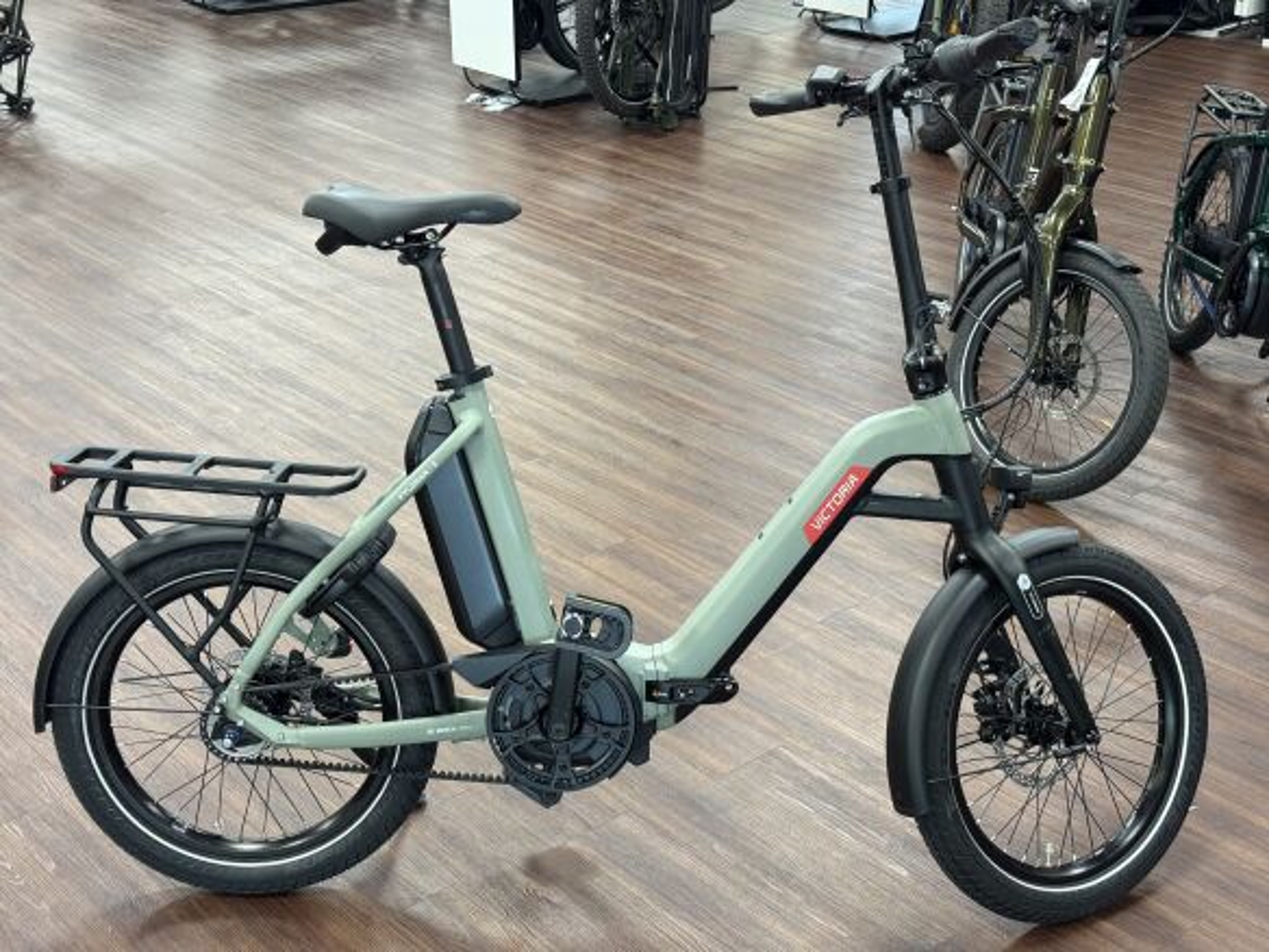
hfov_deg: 39.7
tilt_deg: -24.4
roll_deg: -1.0
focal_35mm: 48
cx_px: 634
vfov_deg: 30.3
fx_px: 1760
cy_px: 476
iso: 125
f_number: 1.78
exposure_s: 1/50
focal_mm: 6.76
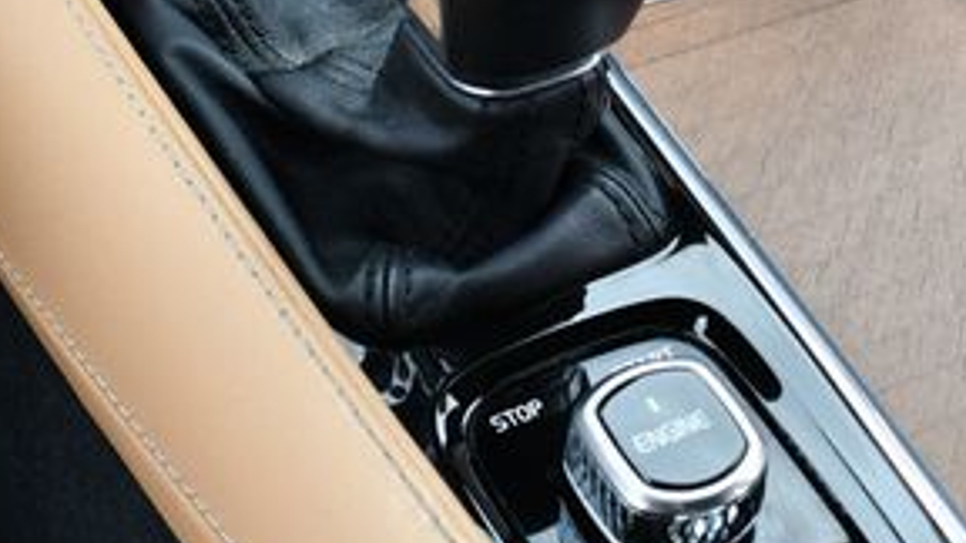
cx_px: 600
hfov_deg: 25.2
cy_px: 127
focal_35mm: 84
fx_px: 2152
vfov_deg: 14.3
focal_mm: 18
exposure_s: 1/250
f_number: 5.6
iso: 280
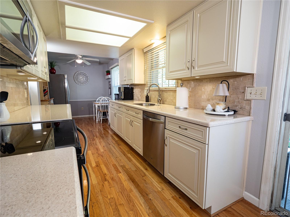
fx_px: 151
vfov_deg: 71.6
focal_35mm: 18
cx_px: 145
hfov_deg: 87.8
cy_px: 108
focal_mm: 9
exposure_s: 1/15
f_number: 4.5
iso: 200
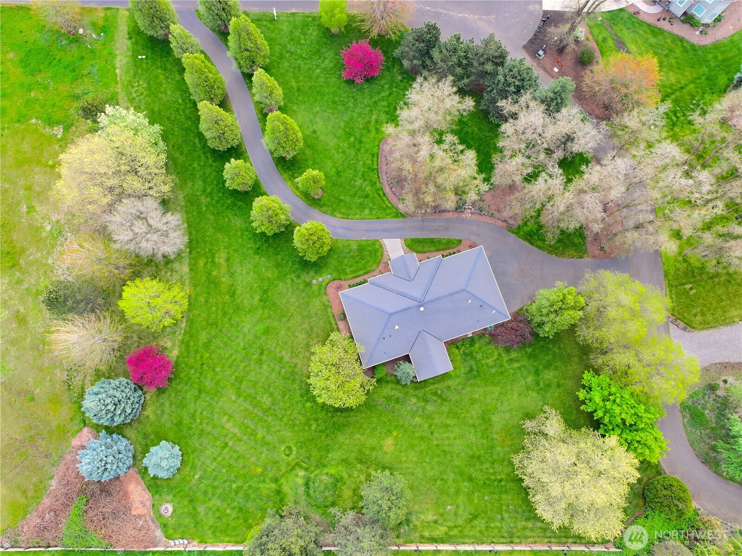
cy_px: 278
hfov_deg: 71.6
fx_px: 514
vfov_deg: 56.8
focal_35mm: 24
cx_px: 371
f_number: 2.8
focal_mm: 12.29
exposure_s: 1/200
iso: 100
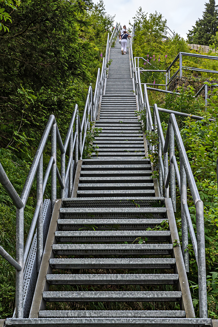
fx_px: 463
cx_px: 109
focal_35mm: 51
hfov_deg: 26.5
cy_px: 164
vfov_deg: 38.9
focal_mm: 34
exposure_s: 1/160
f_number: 9
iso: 200
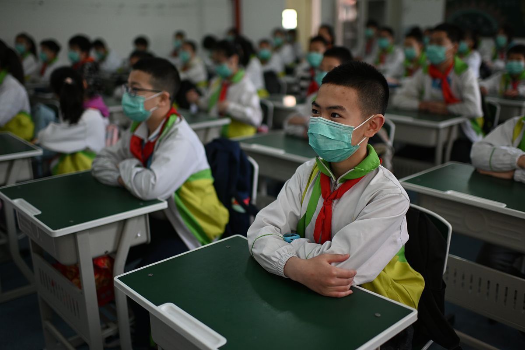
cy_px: 175
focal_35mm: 35
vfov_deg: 37.9
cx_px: 262
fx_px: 510
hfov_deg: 54.4
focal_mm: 35
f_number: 1.4
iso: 1400
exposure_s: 1/2500
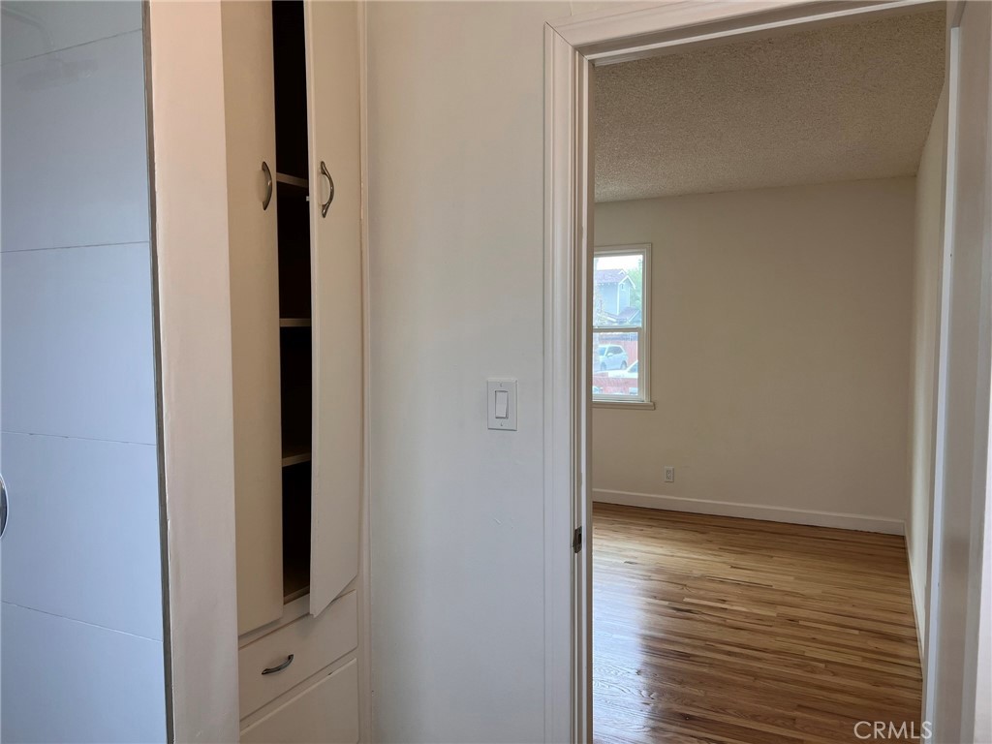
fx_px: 745
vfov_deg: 53.1
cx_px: 496
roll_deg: -0.3
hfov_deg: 67.3
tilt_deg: -3.8
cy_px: 372
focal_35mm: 26
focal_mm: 5.7
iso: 64
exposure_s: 1/120
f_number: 1.5
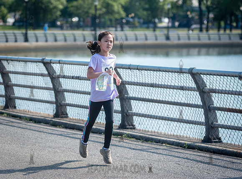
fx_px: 1072
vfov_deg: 9.5
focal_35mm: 154
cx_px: 99
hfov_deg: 12.9
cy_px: 84
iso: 500
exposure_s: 1/2500
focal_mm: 135
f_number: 4
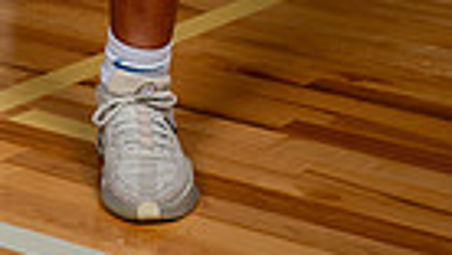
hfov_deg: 13.0
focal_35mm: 164
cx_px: 98
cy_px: -468
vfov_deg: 6.8
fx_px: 1968
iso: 250
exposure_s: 1/500
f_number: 8
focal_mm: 48
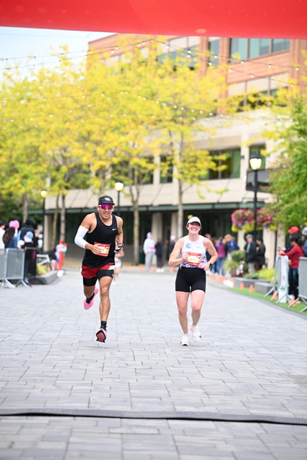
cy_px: 230
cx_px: 154
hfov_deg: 11.4
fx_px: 1534
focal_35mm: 120
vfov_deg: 17.1
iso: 1000
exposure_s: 1/1600
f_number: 2.8
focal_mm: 120
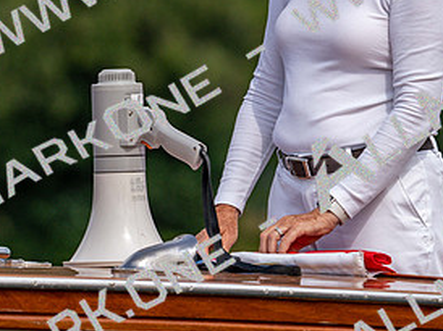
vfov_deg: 2.1
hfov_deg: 2.8
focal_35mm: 713
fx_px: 9117
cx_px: 173
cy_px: 61
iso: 320
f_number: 6.3
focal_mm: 350
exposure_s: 1/1600
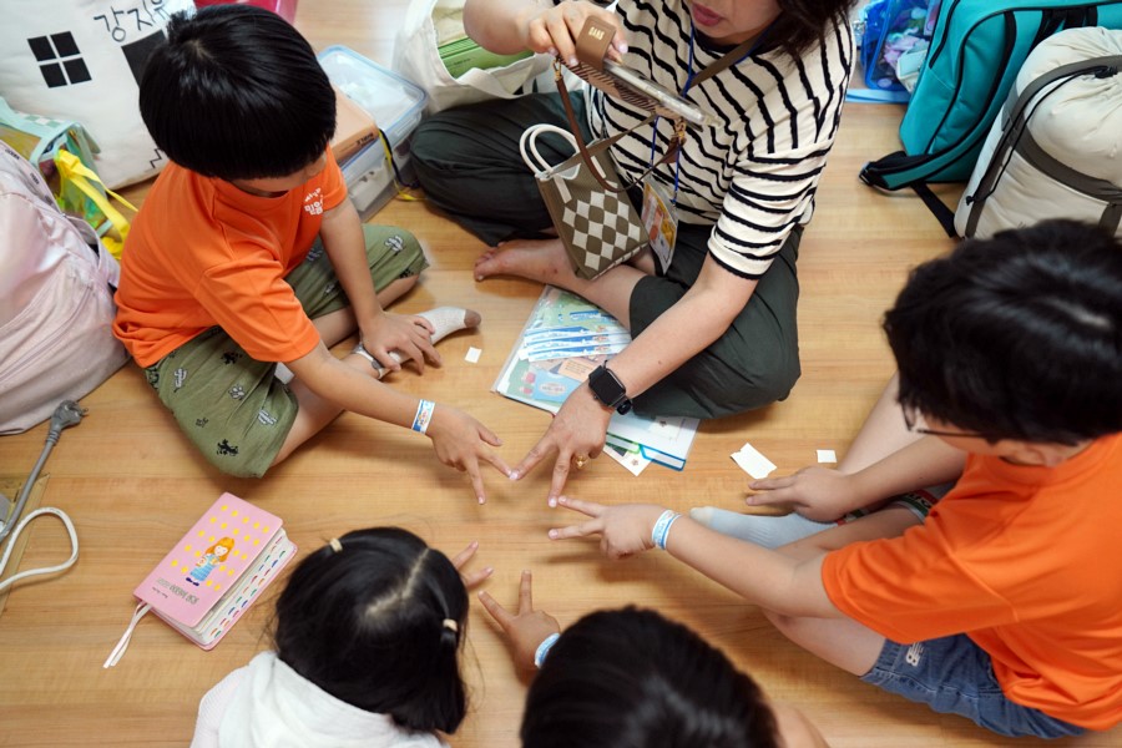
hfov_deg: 54.4
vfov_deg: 37.9
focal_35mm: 35
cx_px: 561
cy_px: 374
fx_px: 1091
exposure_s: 1/160
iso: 1600
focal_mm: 35
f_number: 3.2
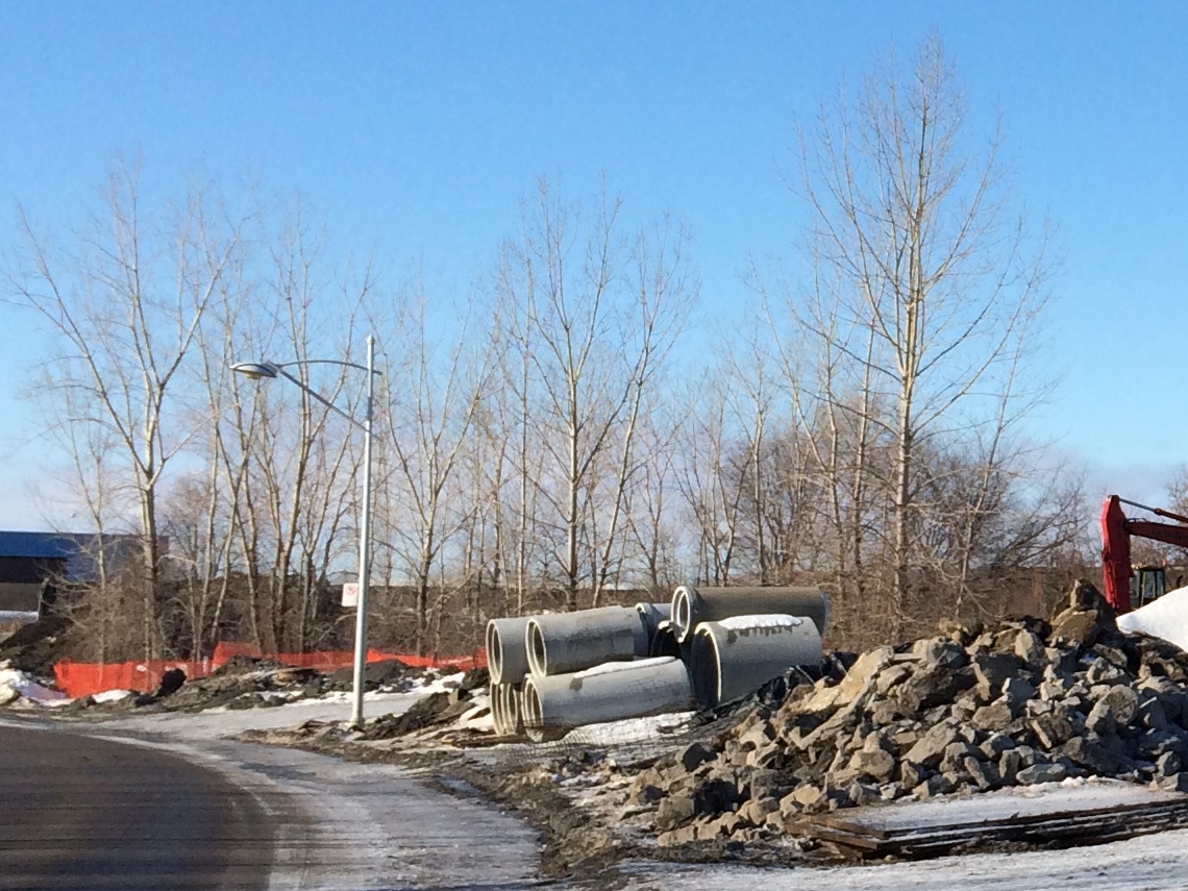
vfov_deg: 17.8
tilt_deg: -0.7
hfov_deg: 21.1
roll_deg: -0.1
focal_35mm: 83
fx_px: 2849
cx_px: 1594
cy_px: 506
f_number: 2.2
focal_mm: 4.15
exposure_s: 1/2160
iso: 32
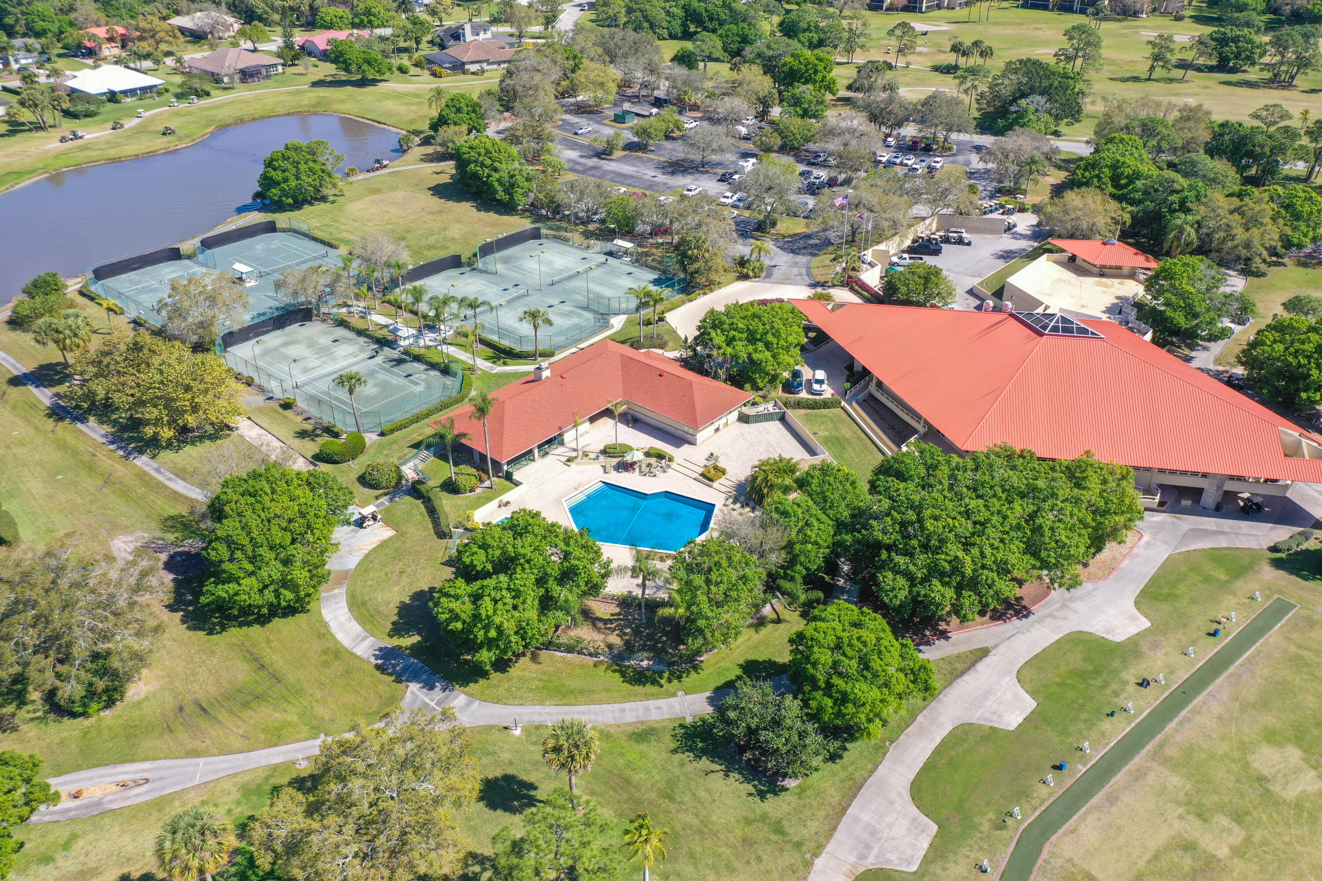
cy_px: 440
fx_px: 1028
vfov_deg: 46.4
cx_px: 661
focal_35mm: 28
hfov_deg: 65.5
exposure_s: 1/400
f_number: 5
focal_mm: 10.26
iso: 100
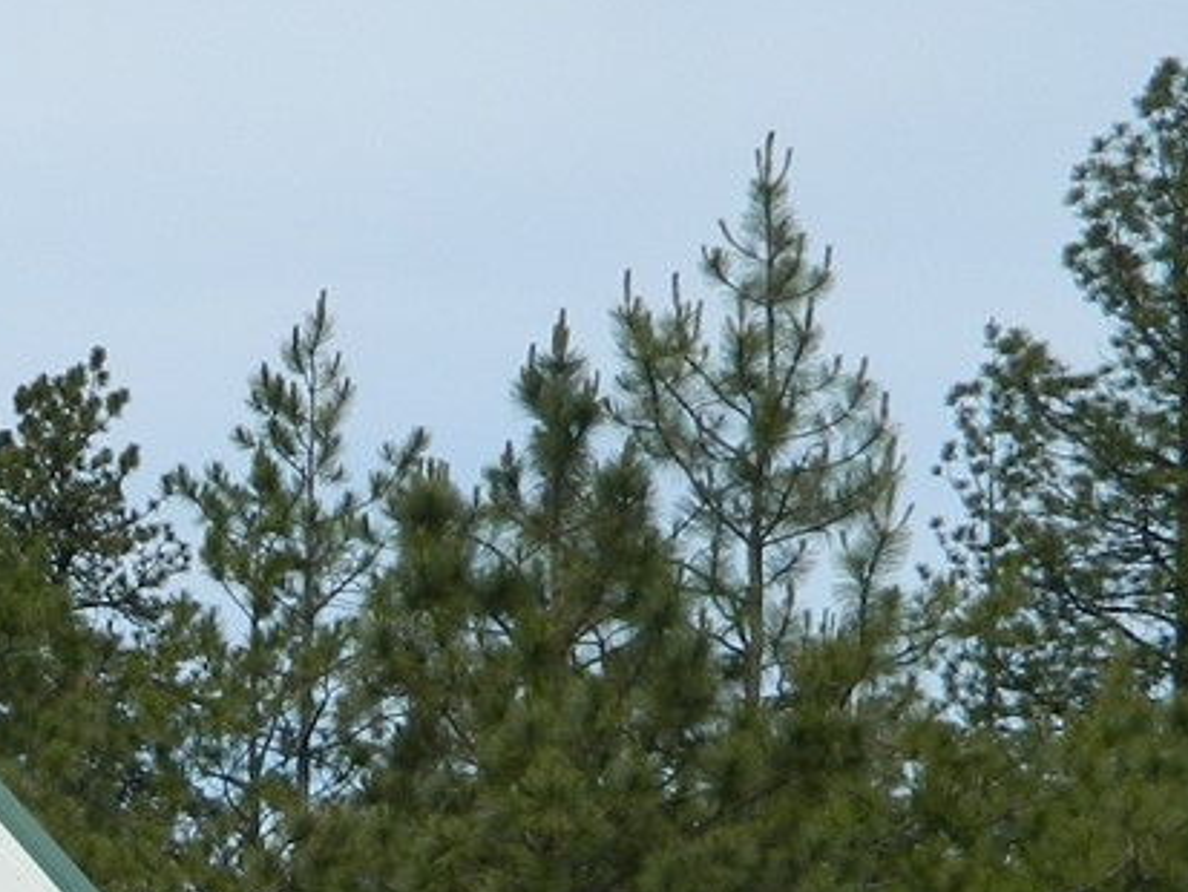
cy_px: 1298
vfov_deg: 11.9
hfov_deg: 15.6
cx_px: -351
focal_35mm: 120
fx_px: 4120
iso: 80
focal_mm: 5.6
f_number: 9.1
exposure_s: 1/160
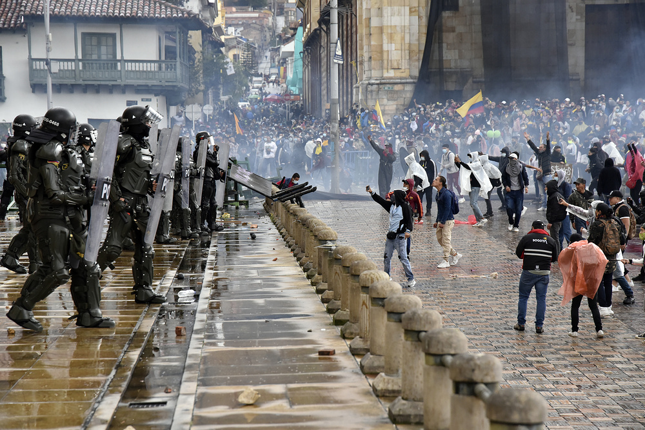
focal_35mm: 105
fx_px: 1881
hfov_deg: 19.5
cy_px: 215
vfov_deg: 13.0
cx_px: 322
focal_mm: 105
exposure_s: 1/640
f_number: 7.1
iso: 2500
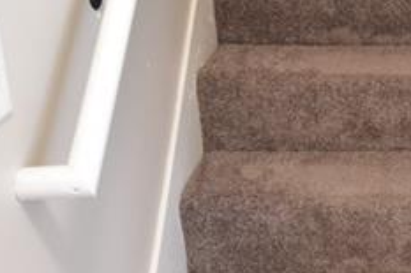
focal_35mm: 66
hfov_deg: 28.6
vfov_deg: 20.2
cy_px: 33
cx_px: 413
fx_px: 753
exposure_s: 1/45
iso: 800
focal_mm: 10
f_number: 3.5
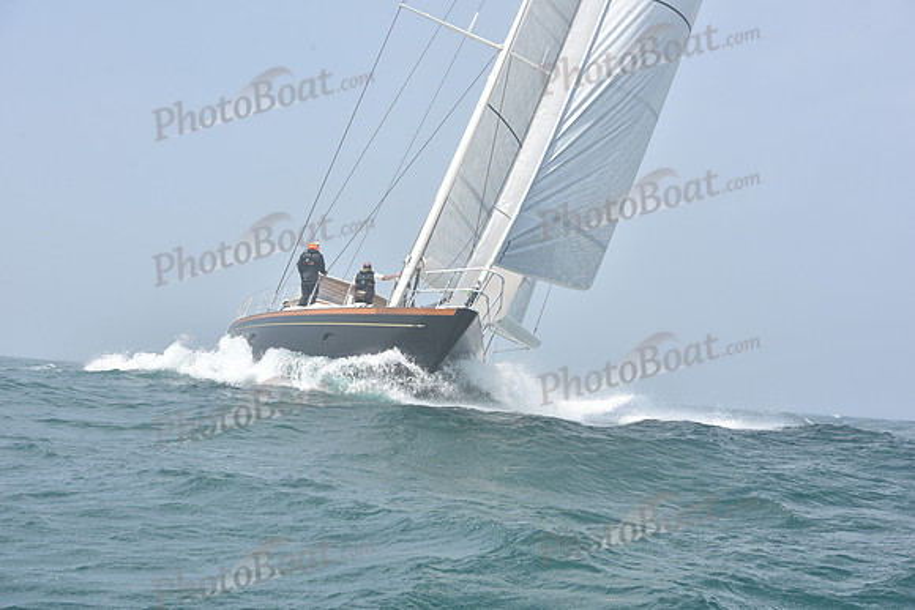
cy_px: 305
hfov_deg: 28.8
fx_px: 1779
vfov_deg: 19.5
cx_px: 458
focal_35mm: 70
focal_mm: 70
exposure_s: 1/800
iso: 320
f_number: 10
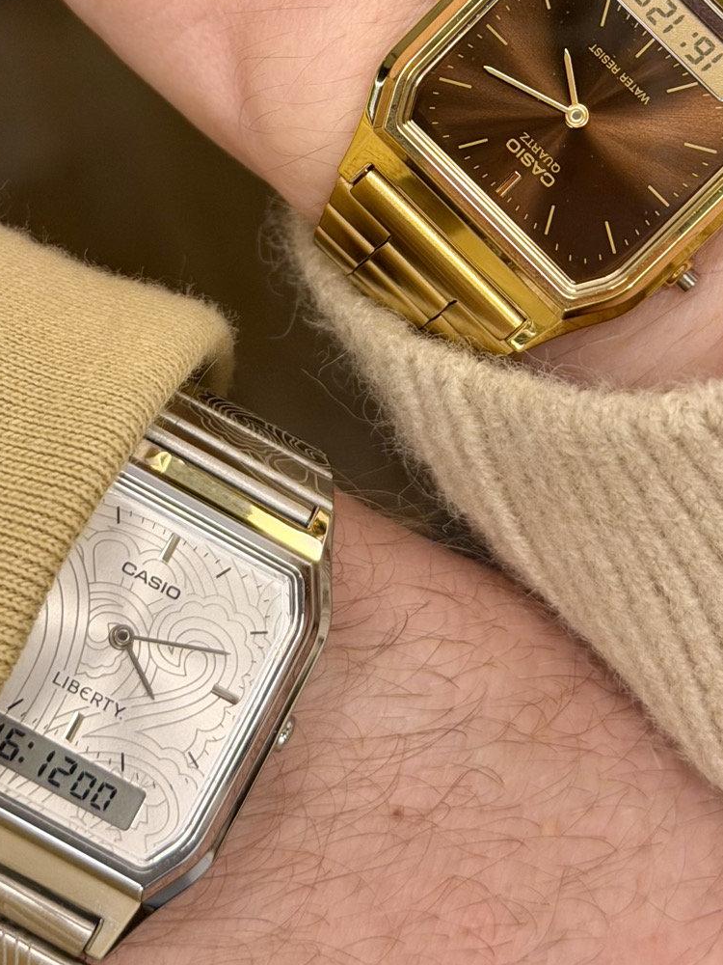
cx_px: 424
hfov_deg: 20.4
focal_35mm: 72
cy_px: 362
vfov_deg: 26.9
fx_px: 2005
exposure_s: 1/82
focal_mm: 6.76
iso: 100
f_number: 1.78
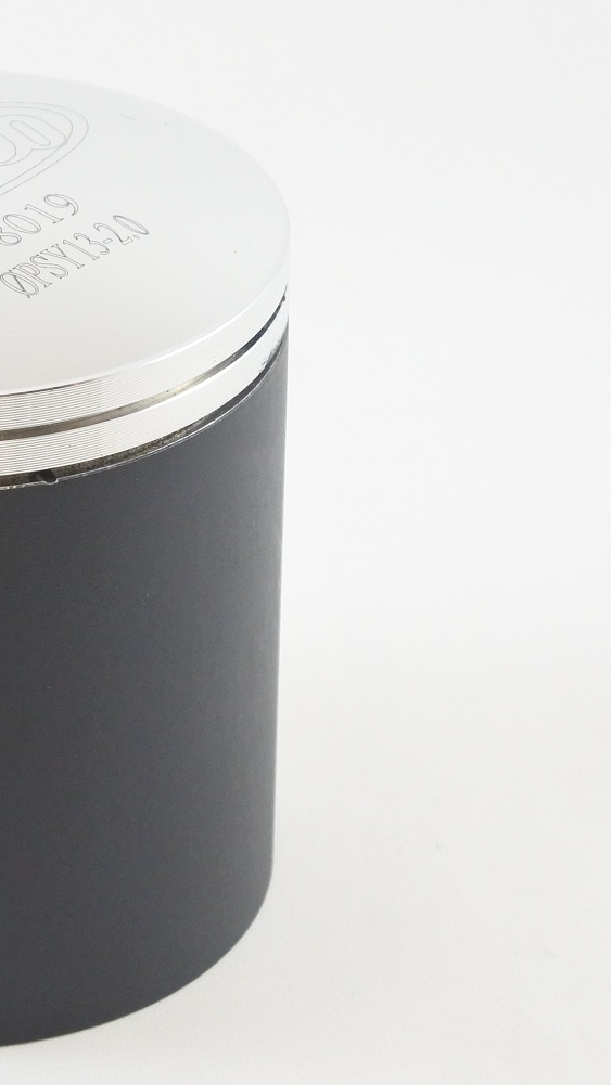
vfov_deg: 16.8
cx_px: -78
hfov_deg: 9.4
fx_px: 3687
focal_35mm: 128
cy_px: 556
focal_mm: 22.7
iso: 720
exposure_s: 1/125
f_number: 5
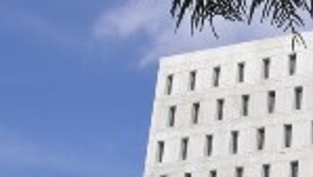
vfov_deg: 14.1
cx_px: 267
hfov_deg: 25.3
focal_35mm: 82
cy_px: 240
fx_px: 681
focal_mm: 5.8
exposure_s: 1/259
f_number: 7.9
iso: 50
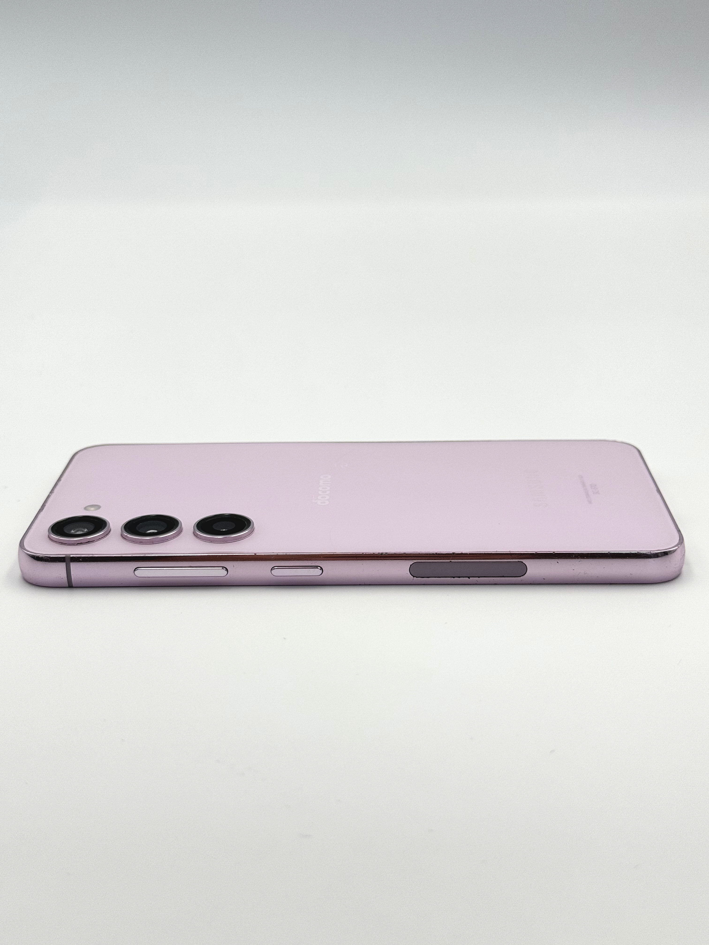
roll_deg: +0.5
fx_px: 1311
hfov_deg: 30.3
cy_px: 472
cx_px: 354
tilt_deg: -22.1
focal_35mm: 48
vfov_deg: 39.7
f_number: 1.78
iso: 64
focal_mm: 6.76
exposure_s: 1/510
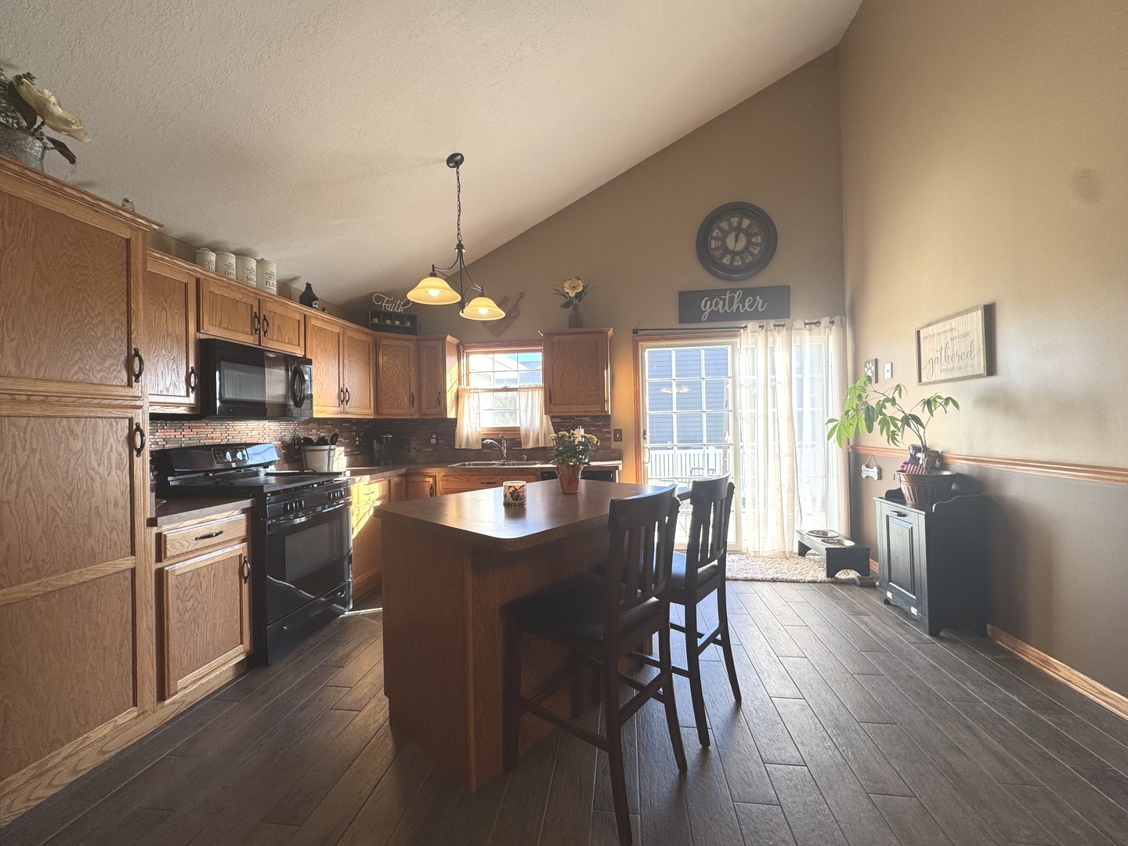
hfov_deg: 102.1
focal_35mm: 14
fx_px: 456
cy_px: 423
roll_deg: +0.7
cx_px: 564
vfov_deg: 85.7
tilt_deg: -0.3
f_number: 2.2
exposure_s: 1/120
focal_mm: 2.22
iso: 50
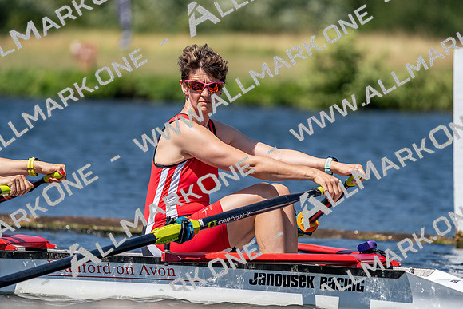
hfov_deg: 5.2
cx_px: 232
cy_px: 154
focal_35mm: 394
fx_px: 5068
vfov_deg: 3.5
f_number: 6.3
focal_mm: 394
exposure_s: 1/2000
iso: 200
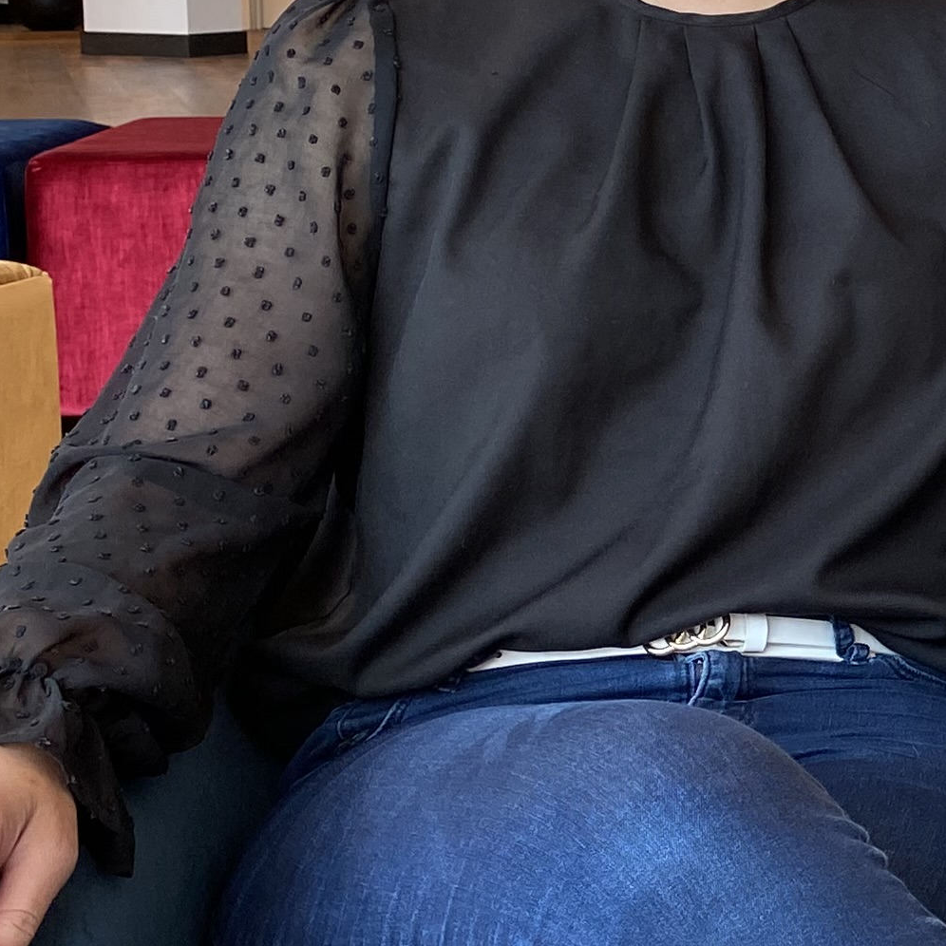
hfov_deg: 16.2
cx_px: 1624
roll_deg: -0.5
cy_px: 164
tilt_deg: -6.1
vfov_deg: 18.5
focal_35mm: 93
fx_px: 2875
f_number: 1.8
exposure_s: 1/122
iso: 50
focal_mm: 4.25
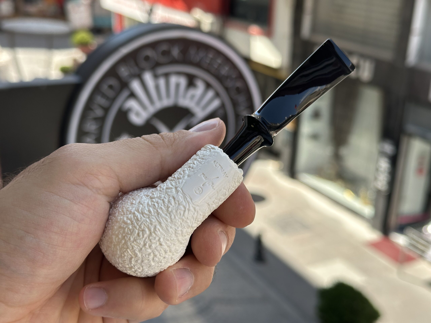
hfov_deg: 39.7
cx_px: 216
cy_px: 162
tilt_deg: -18.6
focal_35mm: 48
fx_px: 598
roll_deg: -3.2
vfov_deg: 30.3
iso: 64
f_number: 1.78
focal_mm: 6.86
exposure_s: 1/1062
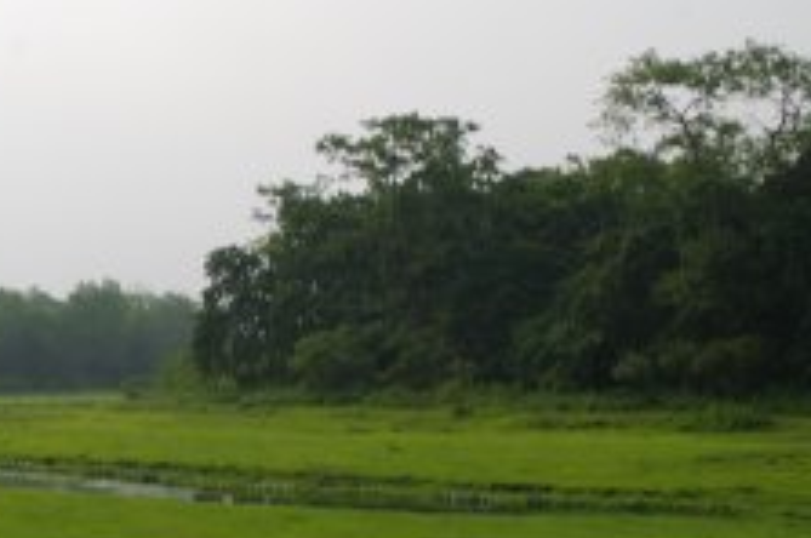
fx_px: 1485
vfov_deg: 20.5
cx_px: -47
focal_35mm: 66
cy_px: 353
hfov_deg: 28.2
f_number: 11
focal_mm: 16
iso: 100
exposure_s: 1/100
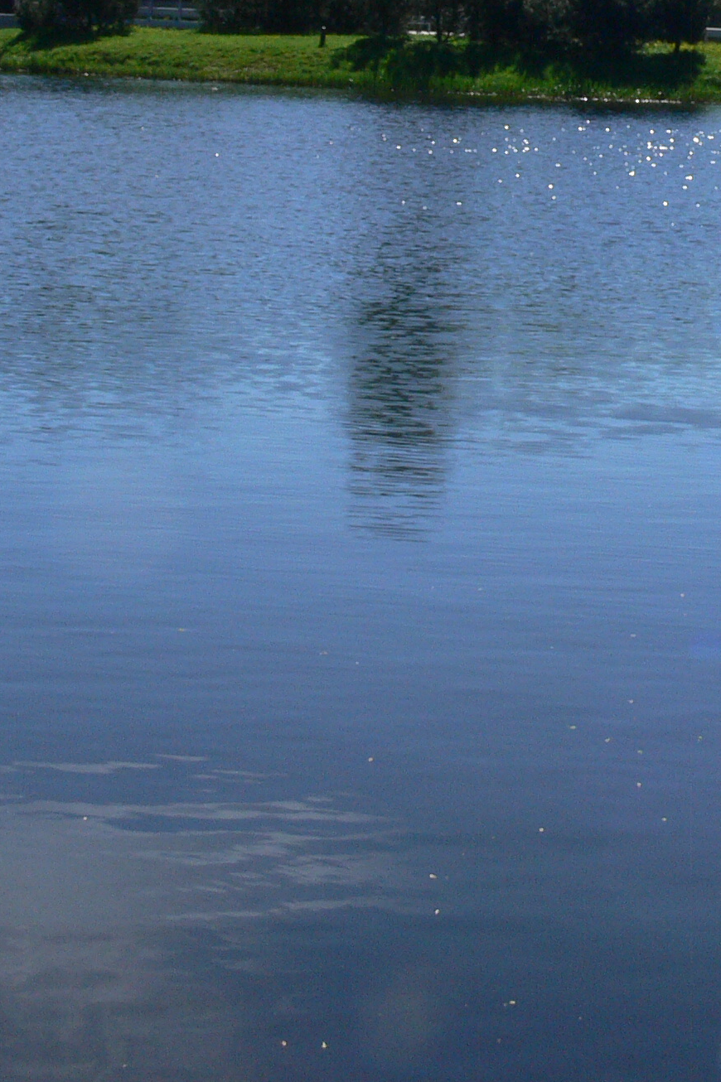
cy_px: 78
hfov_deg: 14.7
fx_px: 2735
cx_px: 753
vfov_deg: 21.8
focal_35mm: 91
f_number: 10
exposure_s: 1/250
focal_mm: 7.4
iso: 100
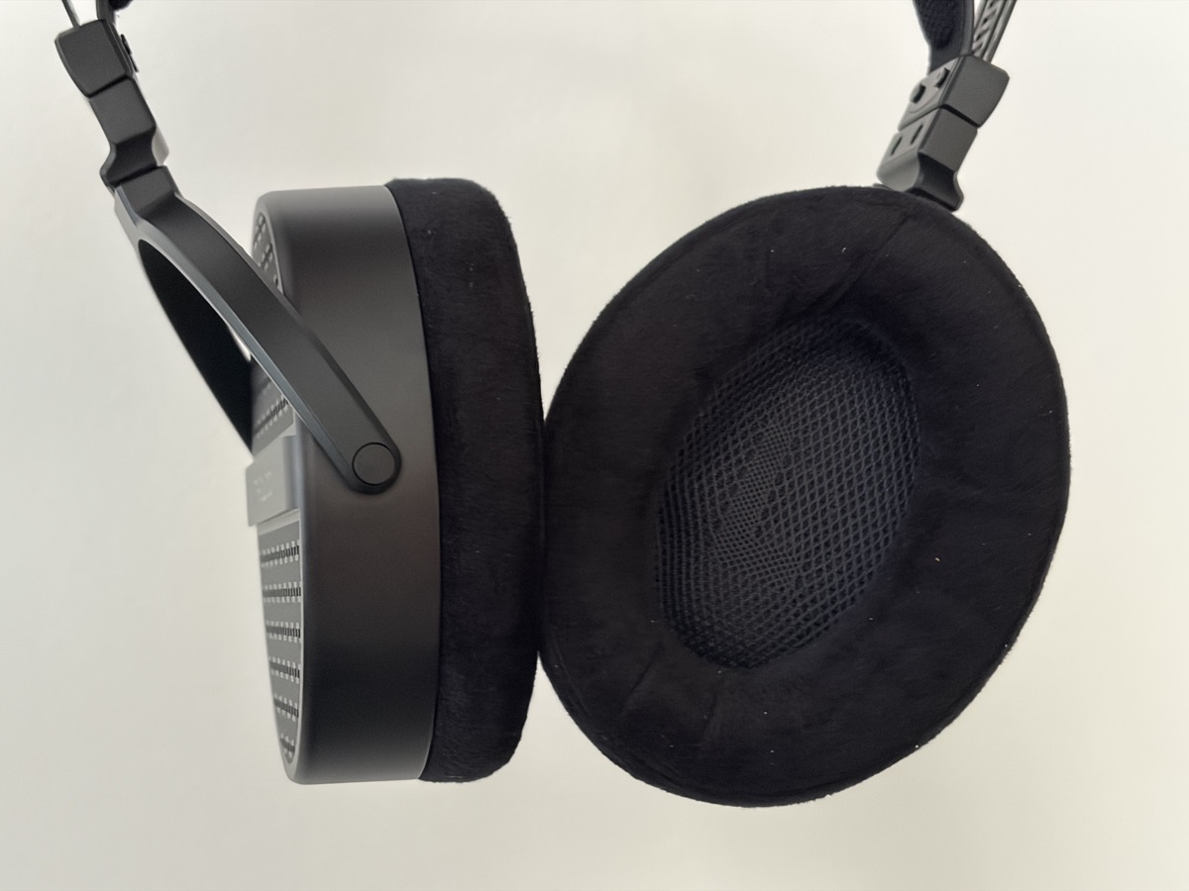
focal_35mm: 52
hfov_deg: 36.8
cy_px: 446
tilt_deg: -1.9
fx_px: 1786
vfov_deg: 28.0
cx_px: 594
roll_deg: +0.1
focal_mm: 5.96
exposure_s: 1/40
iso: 250
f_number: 1.6
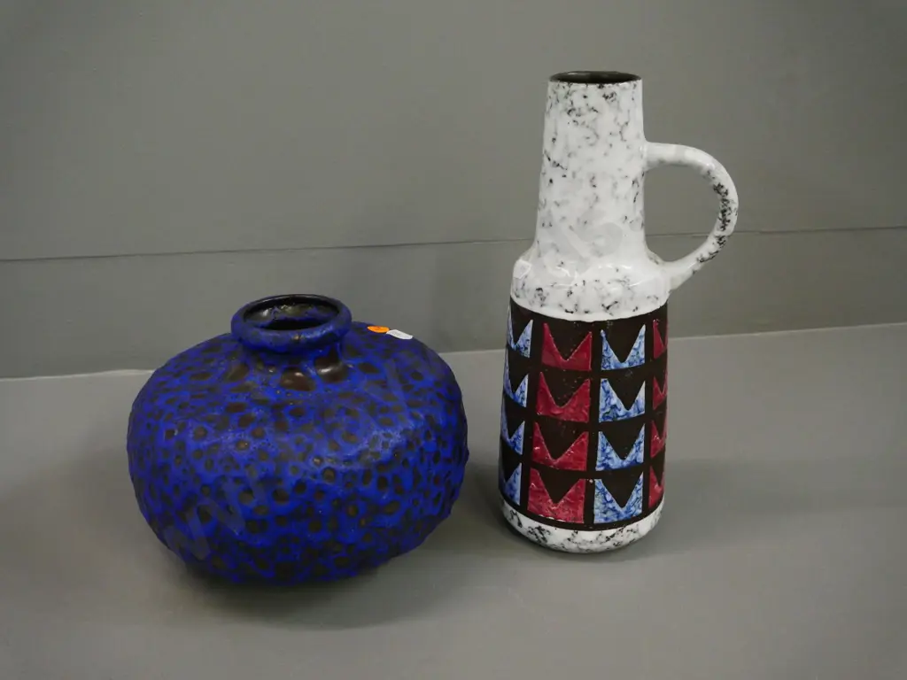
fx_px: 891
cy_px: 340
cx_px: 454
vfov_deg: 41.8
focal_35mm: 34
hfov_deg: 54.0
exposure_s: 1/200
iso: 3200
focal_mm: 17
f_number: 5
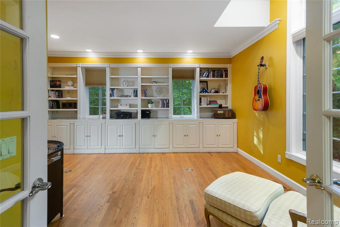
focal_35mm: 17
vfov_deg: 70.5
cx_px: 170
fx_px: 161
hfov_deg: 93.3
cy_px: 114
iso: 320
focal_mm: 17
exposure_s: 1/2
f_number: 9
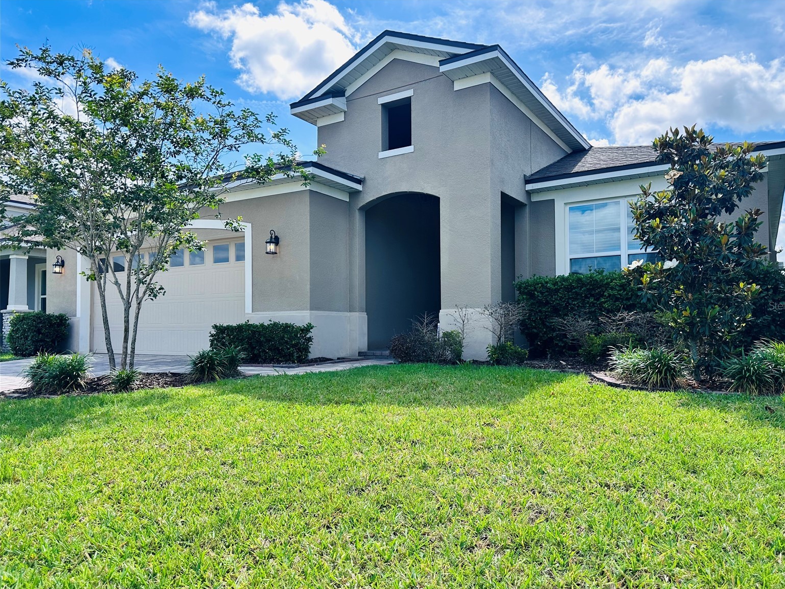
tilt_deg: +1.4
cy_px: 305
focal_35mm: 25
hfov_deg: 69.4
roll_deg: -0.1
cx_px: 408
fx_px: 567
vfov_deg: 54.9
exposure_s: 1/2353
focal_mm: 6.86
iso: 80
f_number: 1.78
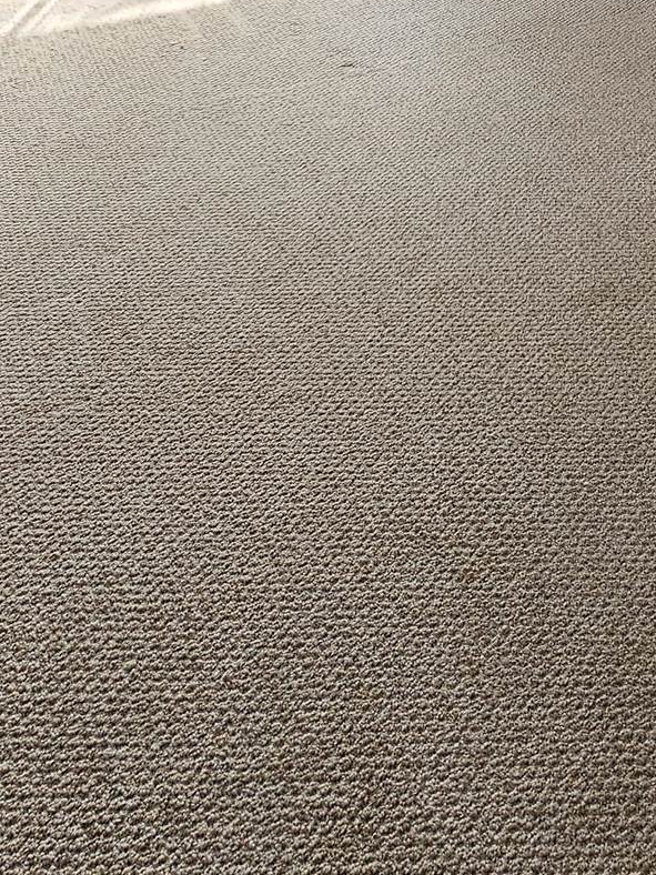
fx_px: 960
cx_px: 443
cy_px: -32
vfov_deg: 41.4
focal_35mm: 38
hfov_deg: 37.3
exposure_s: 1/100
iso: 80
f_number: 2.2
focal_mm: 2.2
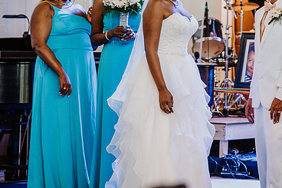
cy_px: 40
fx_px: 1535
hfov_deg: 10.5
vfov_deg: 7.0
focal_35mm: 196
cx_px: 212
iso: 1000
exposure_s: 1/125
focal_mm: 120
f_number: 4
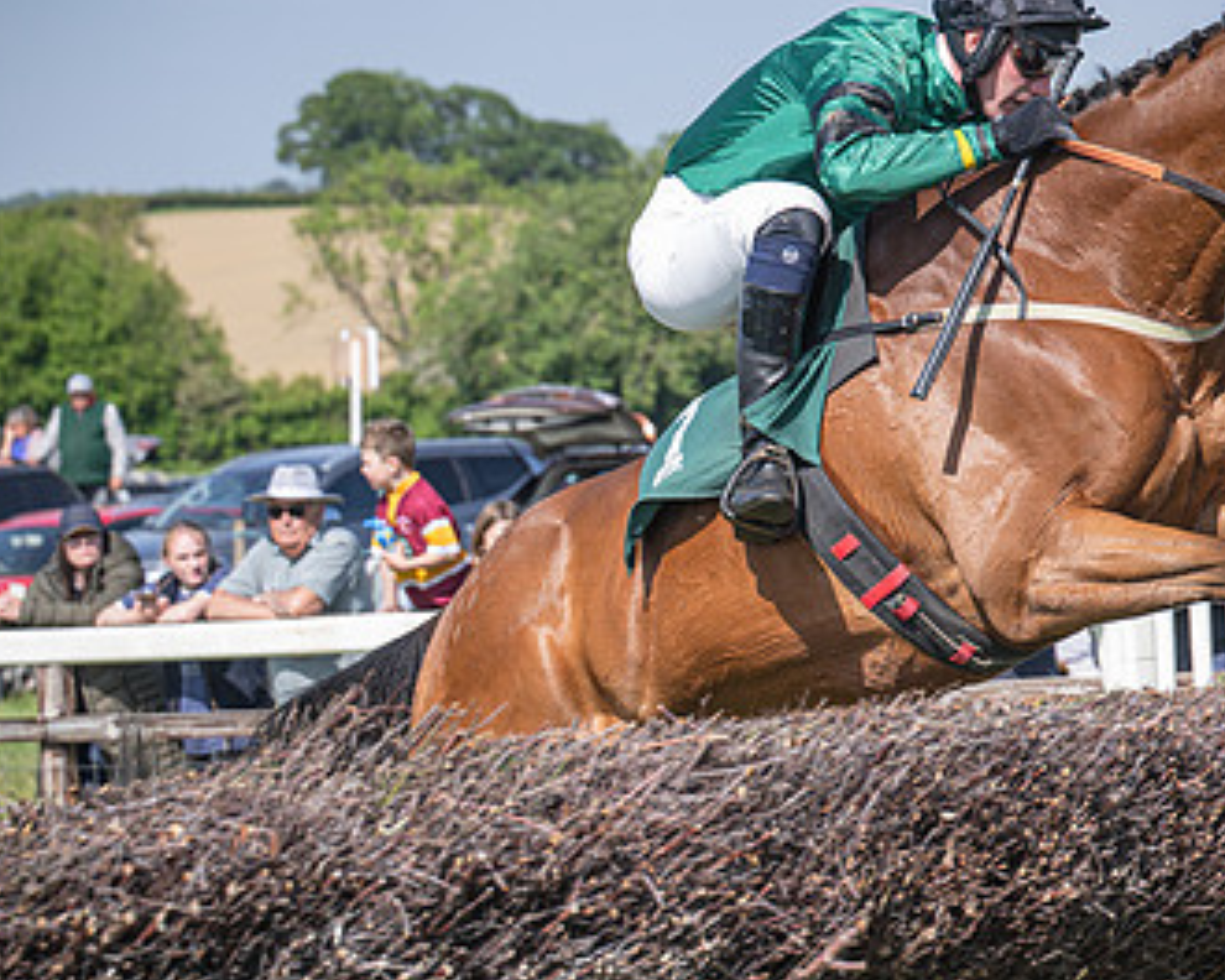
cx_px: 913
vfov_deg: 8.3
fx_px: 6743
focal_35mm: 186
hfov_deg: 10.4
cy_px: 526
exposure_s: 1/1600
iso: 200
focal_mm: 76
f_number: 4
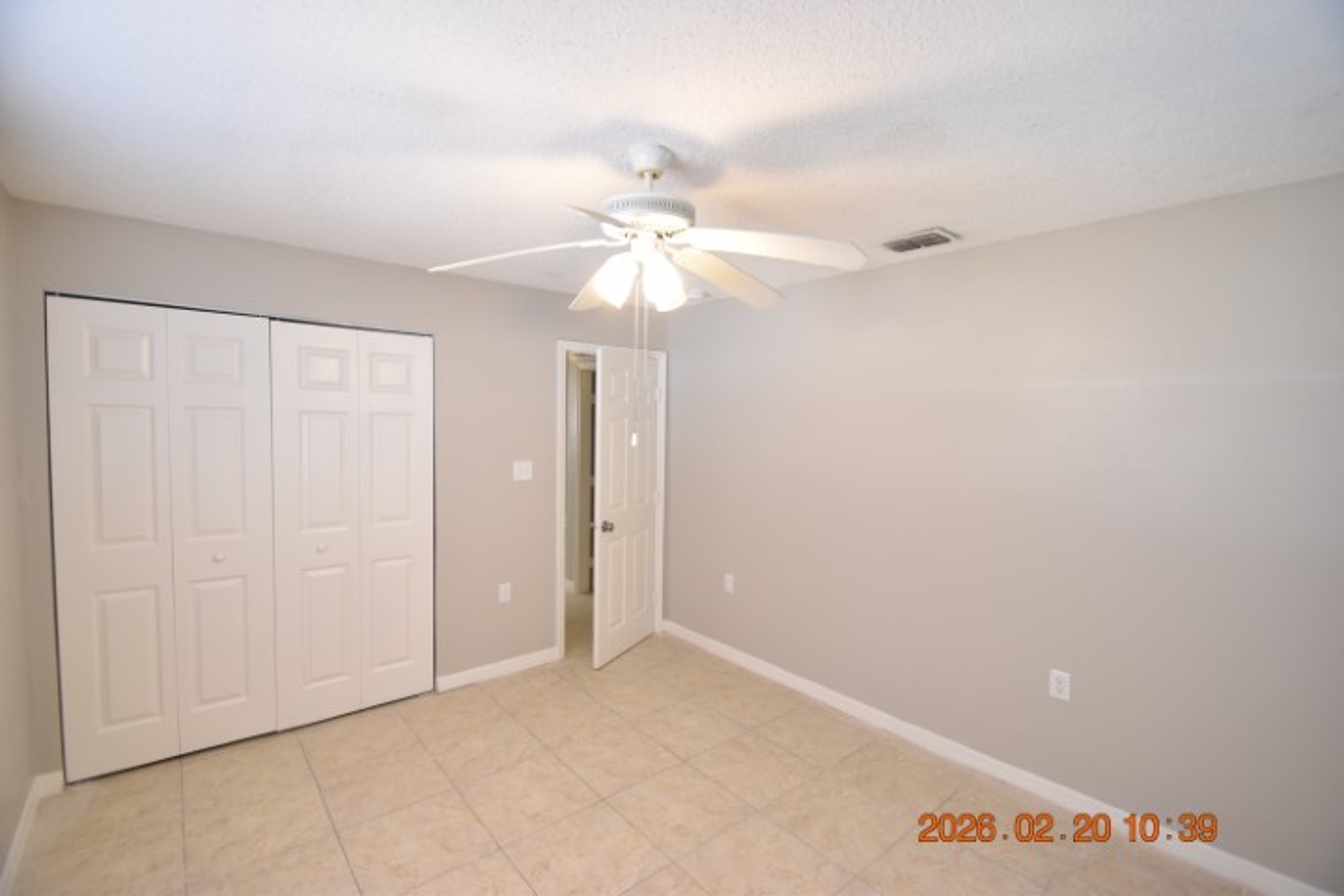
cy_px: 448
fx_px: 560
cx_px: 672
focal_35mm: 15
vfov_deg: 77.3
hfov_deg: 100.4
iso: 800
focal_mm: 10
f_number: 3.5
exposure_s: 1/60
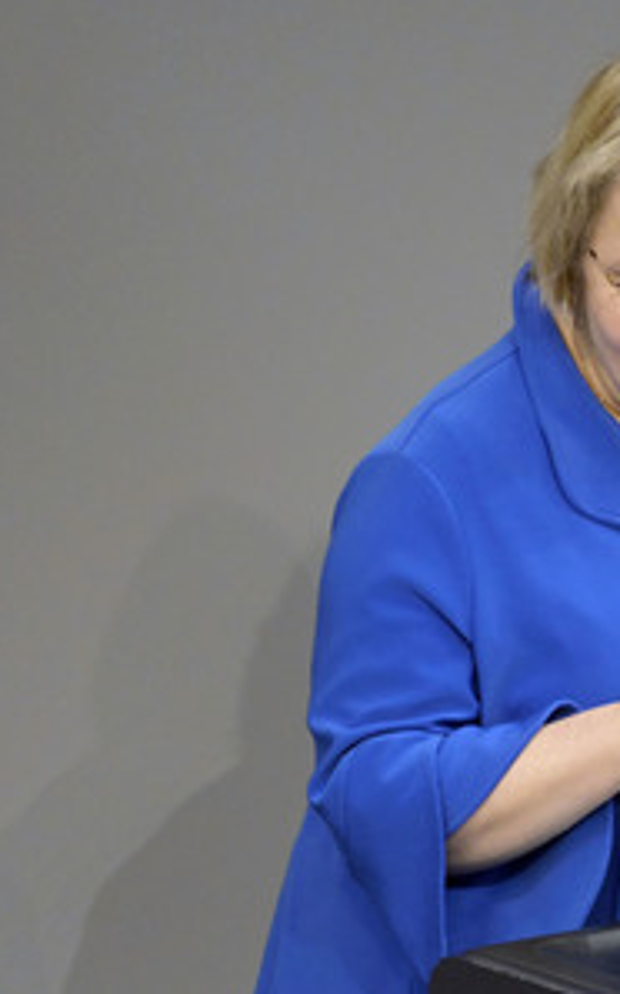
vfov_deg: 2.7
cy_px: 497
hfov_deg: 1.7
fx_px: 20864
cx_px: 685
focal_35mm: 771
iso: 12800
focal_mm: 500
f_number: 5.6
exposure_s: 1/320
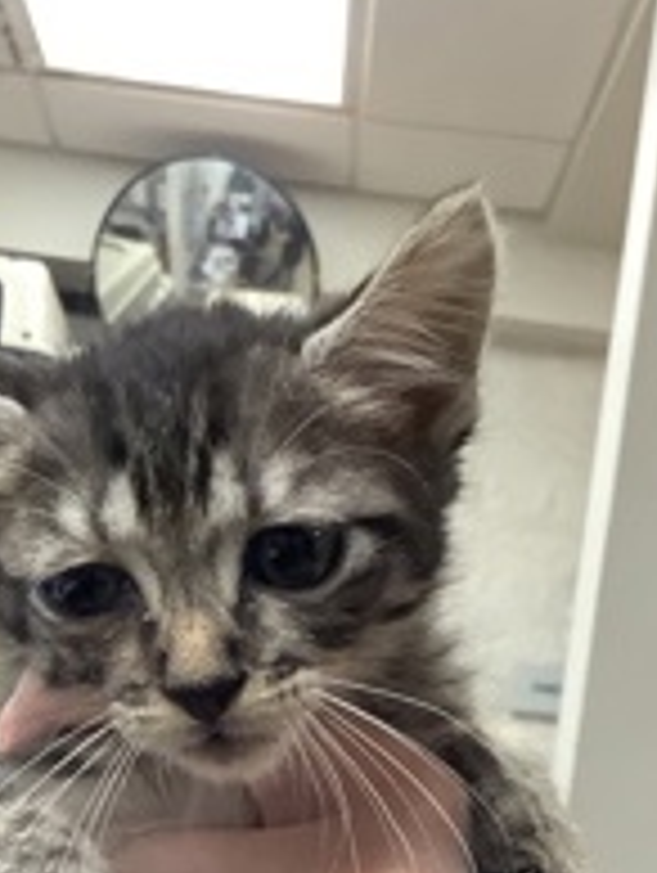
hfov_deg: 22.0
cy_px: 788
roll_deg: -7.1
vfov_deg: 27.9
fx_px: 1692
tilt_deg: -0.4
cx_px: 290
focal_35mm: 67
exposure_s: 1/50
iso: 250
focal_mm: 3.3
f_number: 2.4
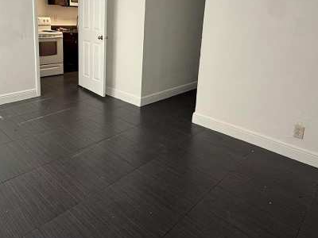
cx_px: 146
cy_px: 68
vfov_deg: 48.4
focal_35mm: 28
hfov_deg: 63.4
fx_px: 257
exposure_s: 1/99
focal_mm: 2.22
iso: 100
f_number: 2.2
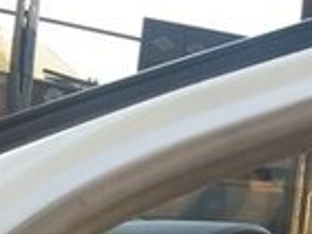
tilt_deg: -10.6
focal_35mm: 136
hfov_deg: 12.8
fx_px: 1227
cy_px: 491
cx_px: 604
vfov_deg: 10.0
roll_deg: -11.8
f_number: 2.2
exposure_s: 1/120
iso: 25
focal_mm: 4.15
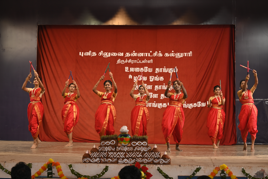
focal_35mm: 62
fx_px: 462
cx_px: 134
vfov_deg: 21.9
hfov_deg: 32.4
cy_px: 87
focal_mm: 60
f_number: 7.1
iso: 250
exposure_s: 1/125
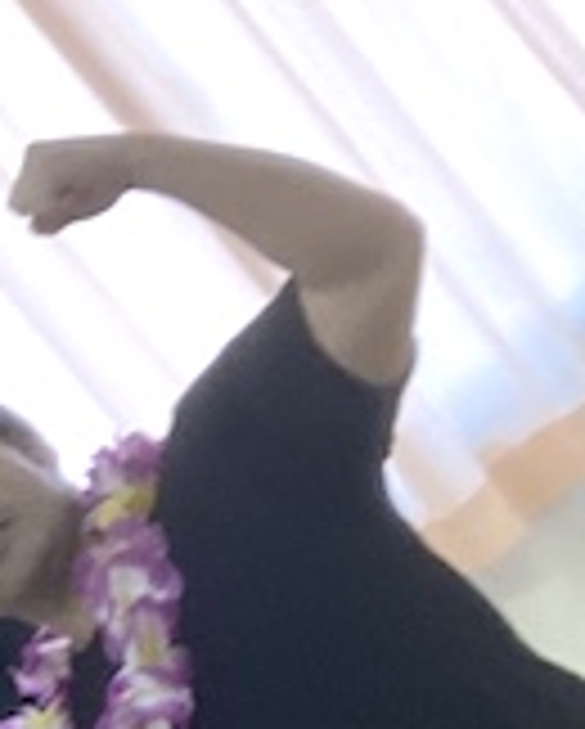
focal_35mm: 137
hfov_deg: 10.8
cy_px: 1040
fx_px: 2959
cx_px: -344
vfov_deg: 13.4
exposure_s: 1/50
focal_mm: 2.87
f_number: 2.2
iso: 100
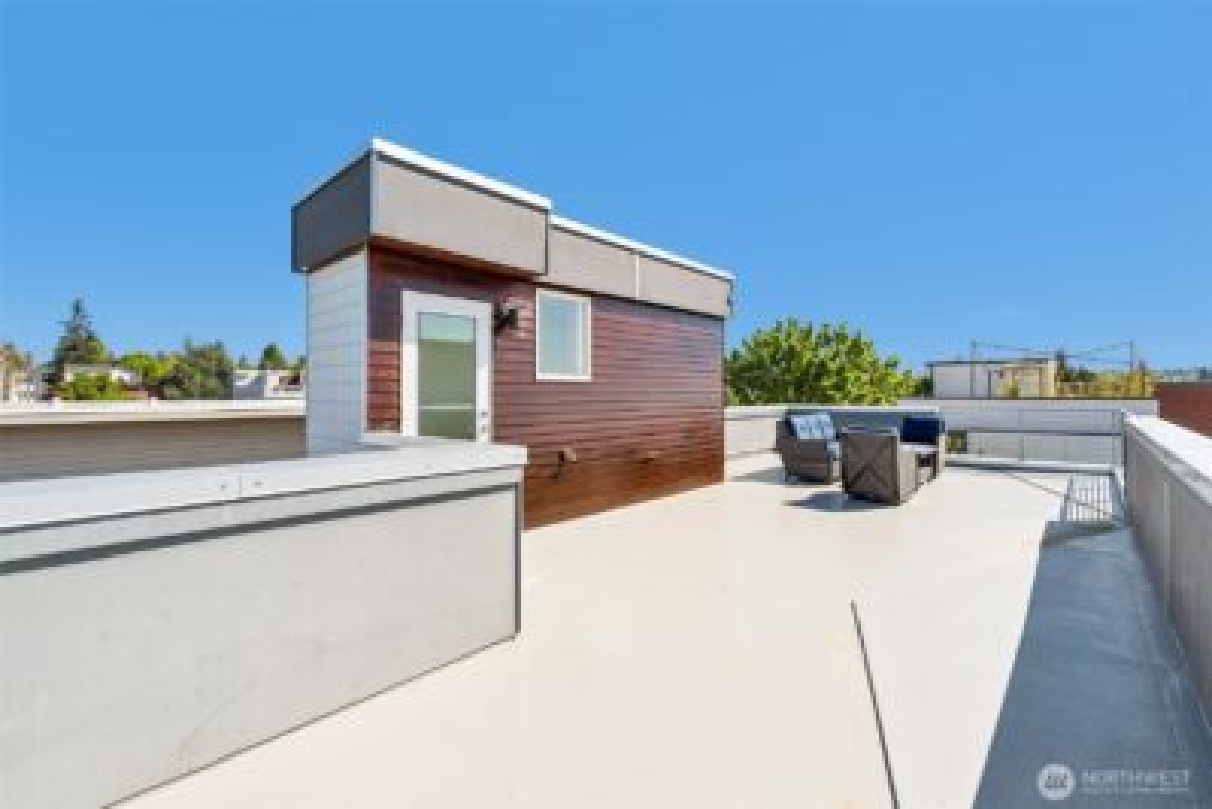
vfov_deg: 77.4
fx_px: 505
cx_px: 606
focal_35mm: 15
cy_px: 404
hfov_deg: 100.4
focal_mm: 10
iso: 250
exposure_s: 1/400
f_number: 9
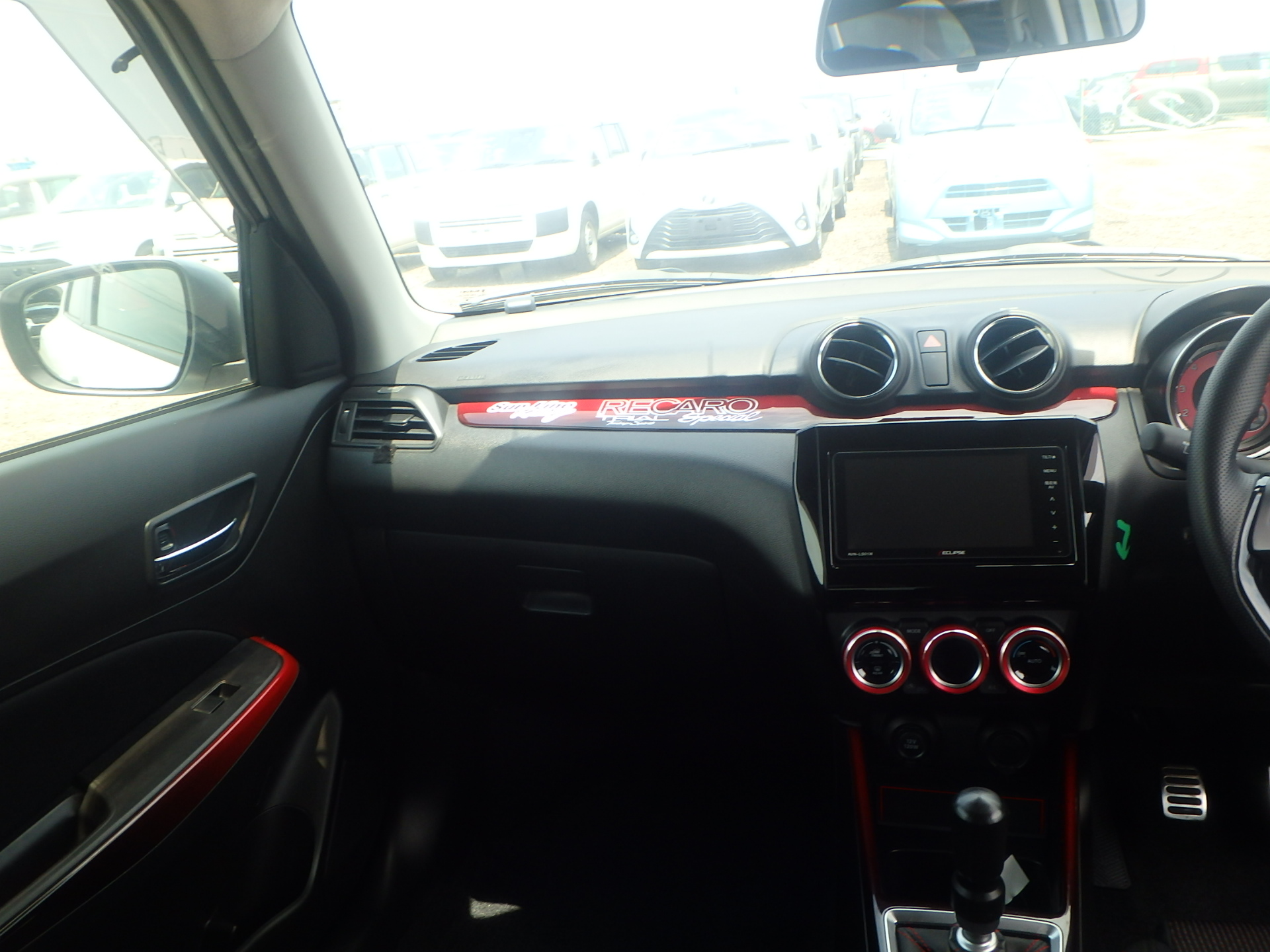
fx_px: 1064
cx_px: 635
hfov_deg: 61.7
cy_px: 476
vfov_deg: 48.2
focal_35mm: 29
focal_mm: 5.2
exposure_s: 1/125
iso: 125
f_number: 4.6
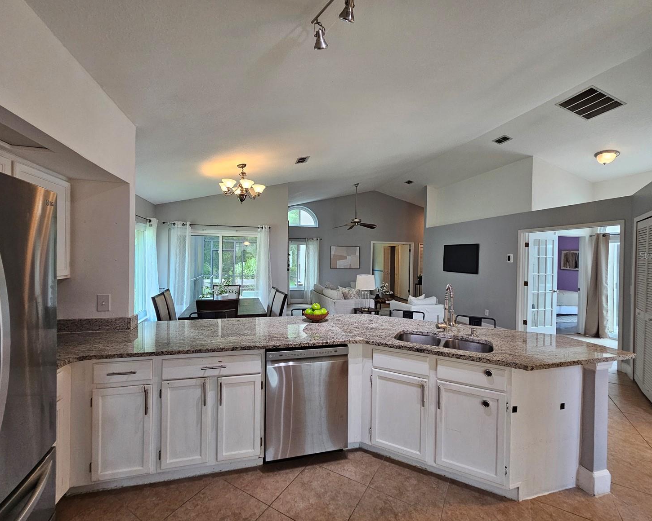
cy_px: 255
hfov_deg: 100.7
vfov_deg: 88.0
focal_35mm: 14
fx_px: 270
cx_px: 322
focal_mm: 2.2
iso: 200
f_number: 2.2
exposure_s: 1/60
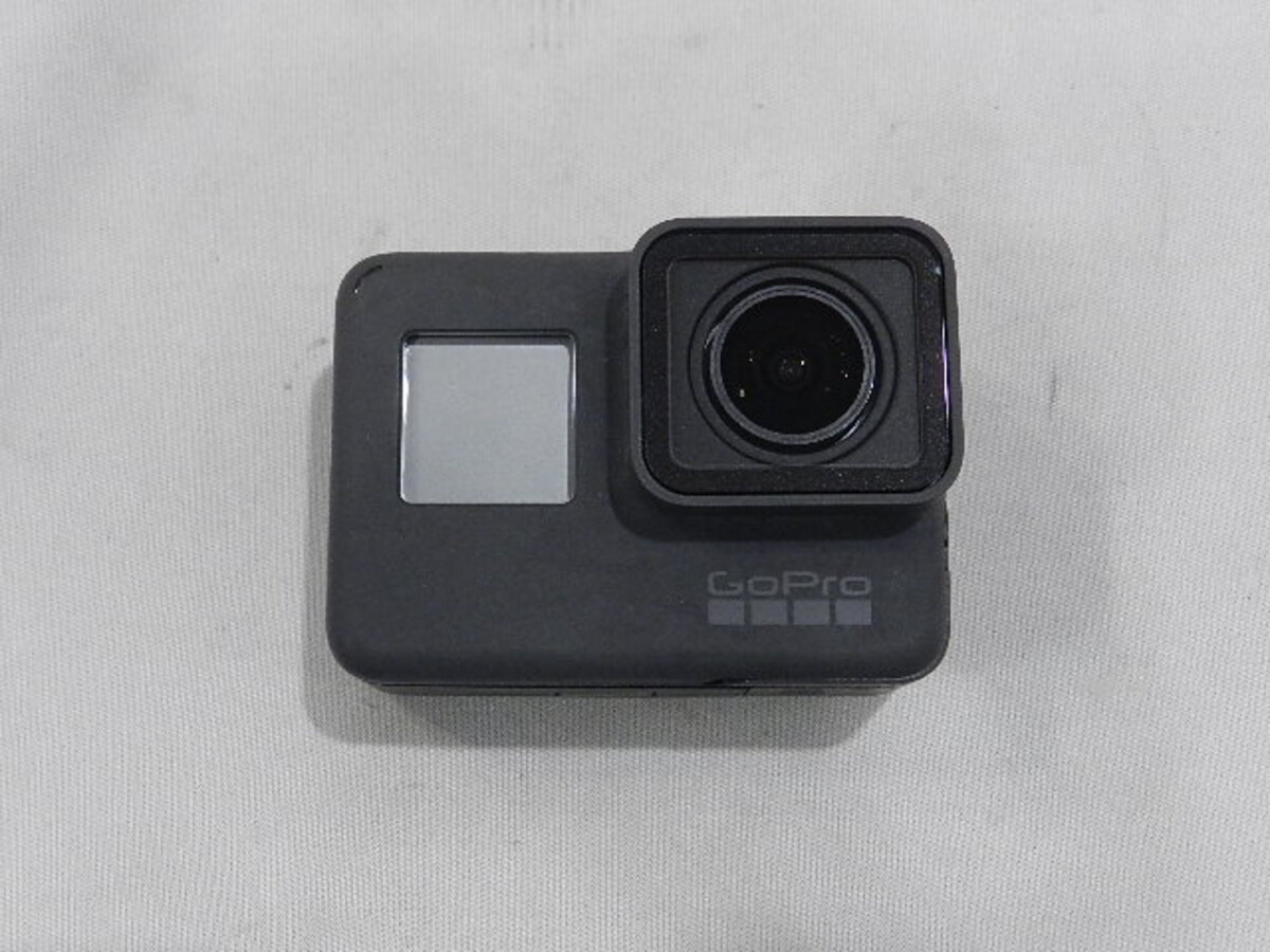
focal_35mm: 46
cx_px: 635
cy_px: 476
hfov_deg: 41.2
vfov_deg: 31.5
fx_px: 1688
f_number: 4.2
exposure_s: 1/100
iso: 800
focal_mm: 8.1
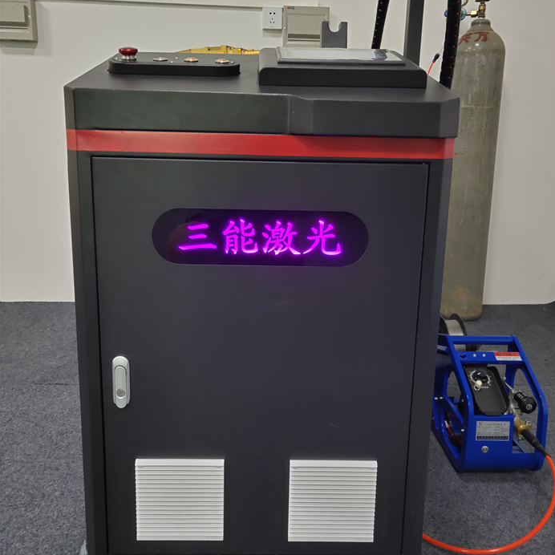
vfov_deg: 52.4
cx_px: 280
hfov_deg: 52.5
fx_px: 562
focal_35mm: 31
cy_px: 243
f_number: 1.79
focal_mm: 4.27
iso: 310
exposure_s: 1/50
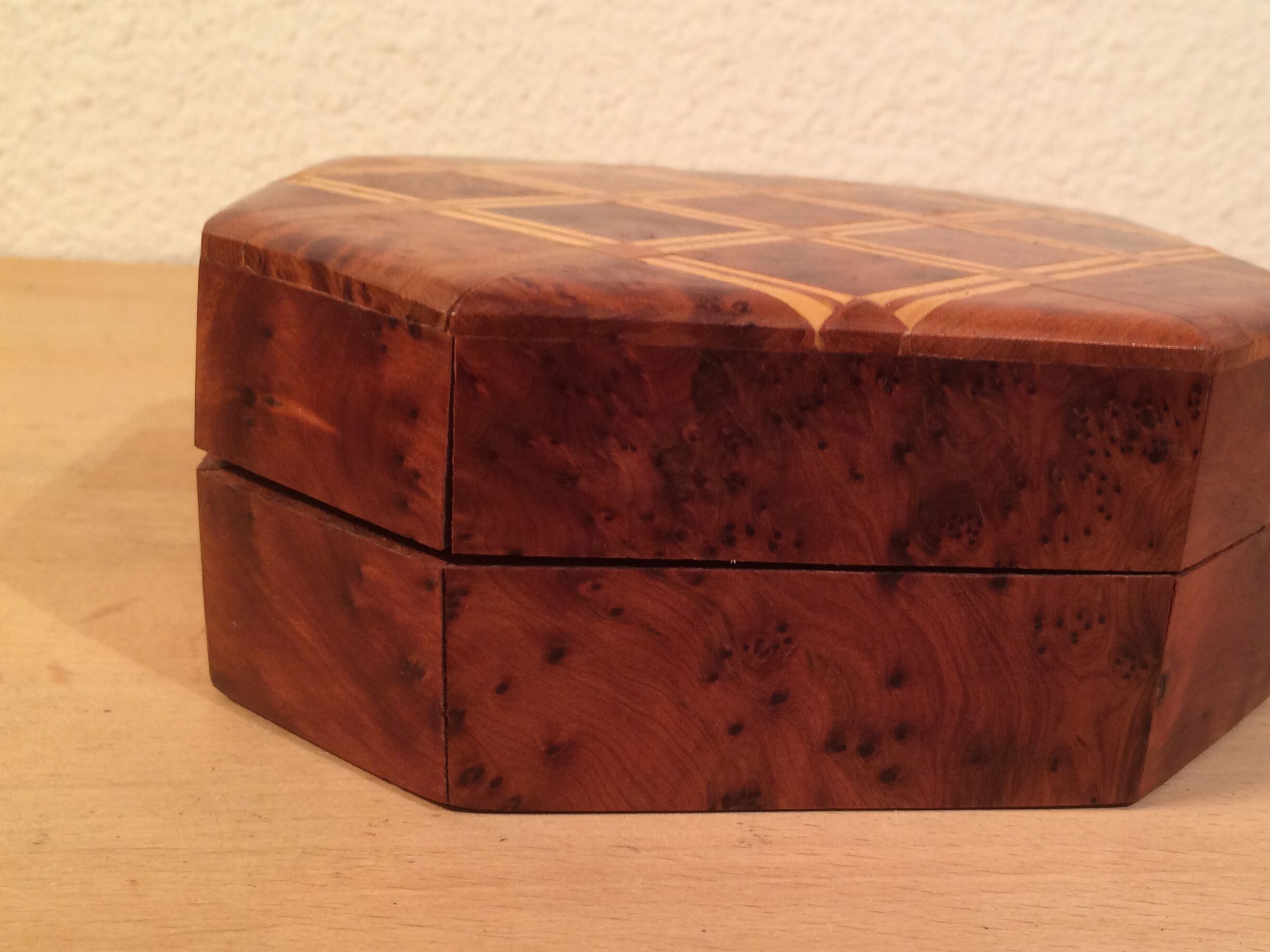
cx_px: 768
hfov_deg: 47.6
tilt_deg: -17.9
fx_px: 1431
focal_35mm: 39
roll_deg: -4.5
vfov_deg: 36.8
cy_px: 519
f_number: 2.2
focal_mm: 4.15
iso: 64
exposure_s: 1/33
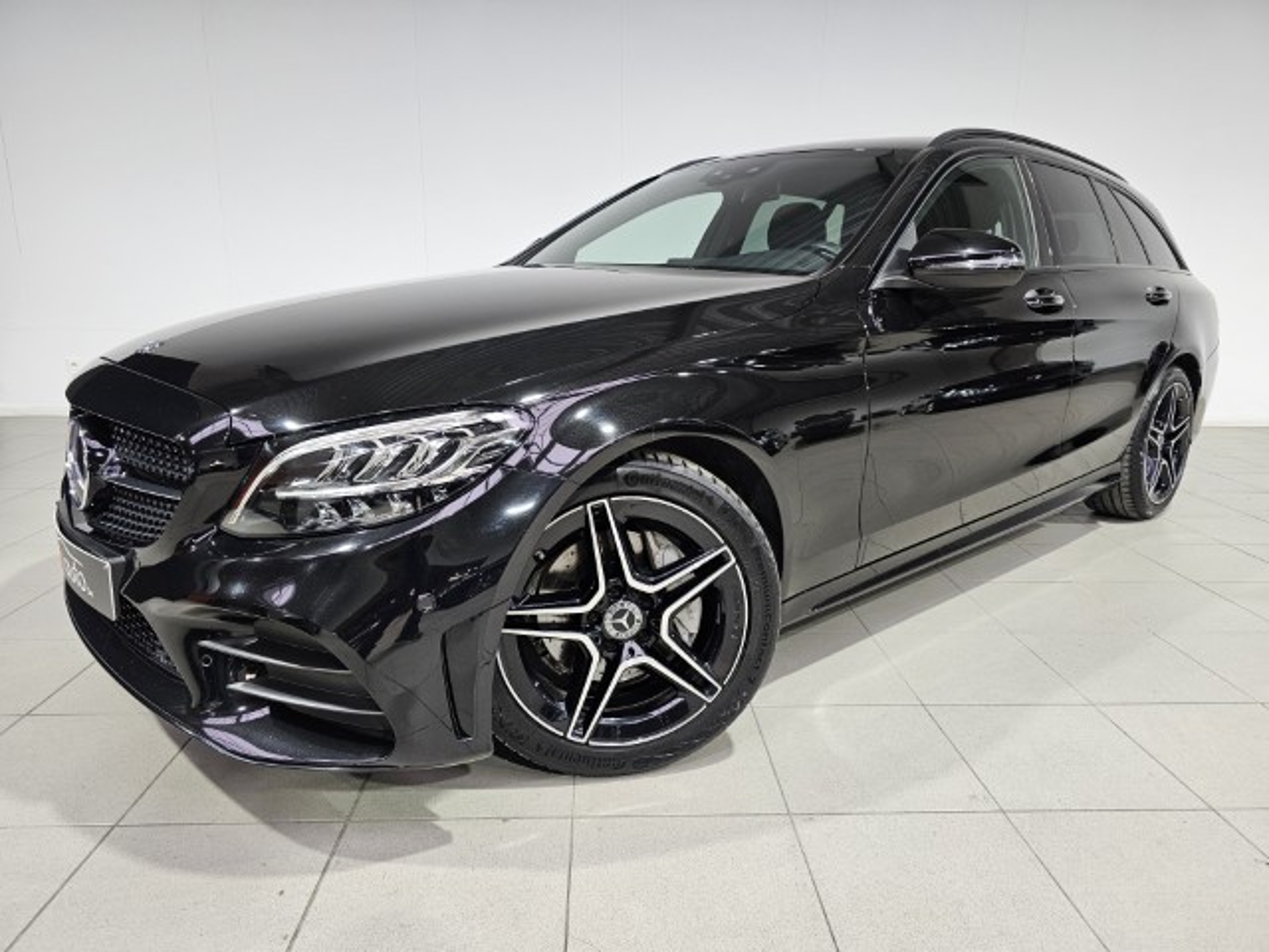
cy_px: 476
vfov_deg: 58.9
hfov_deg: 73.9
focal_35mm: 23
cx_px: 634
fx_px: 843
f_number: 1.7
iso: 200
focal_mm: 6.3
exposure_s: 1/100
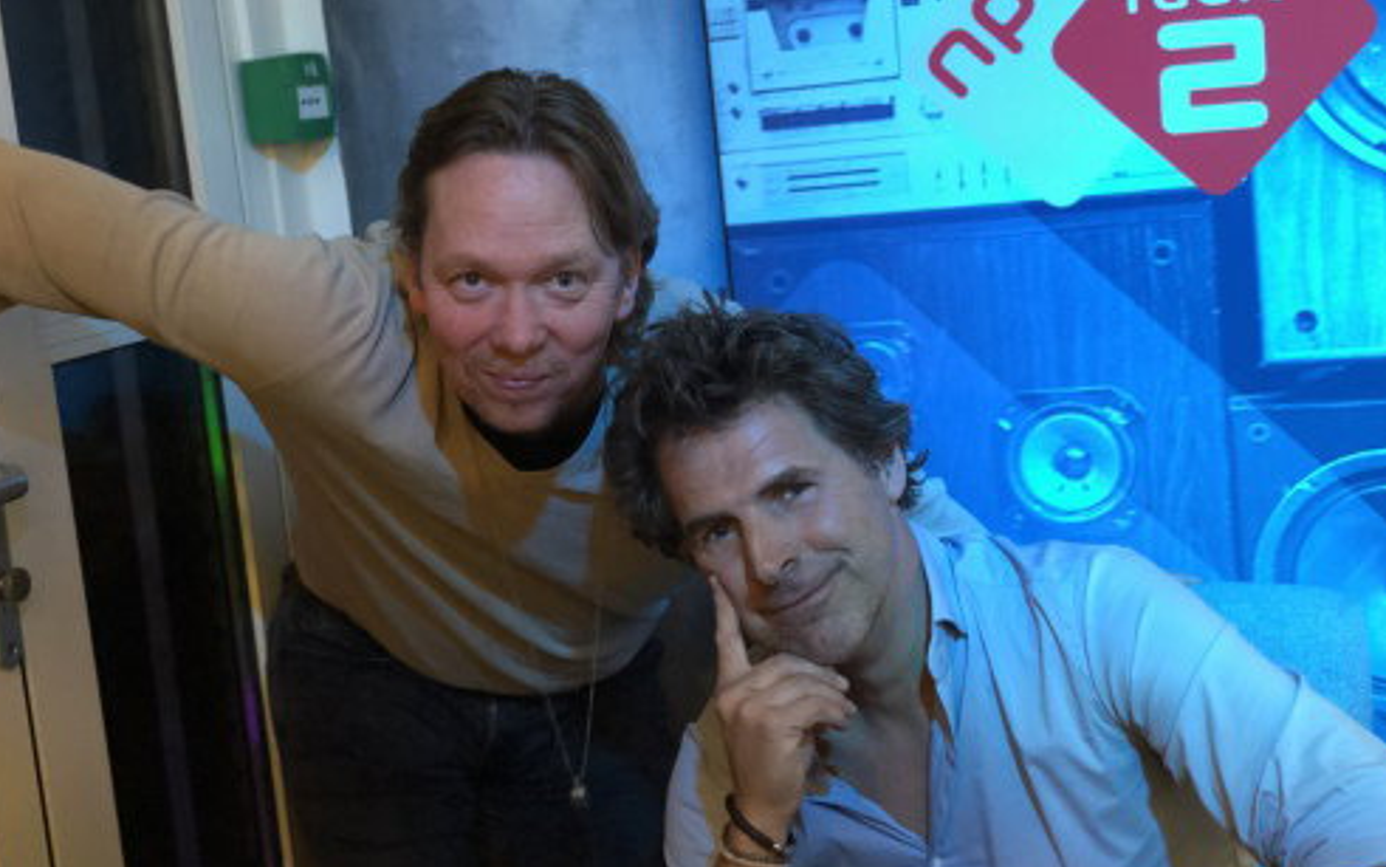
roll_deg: +5.7
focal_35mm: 56
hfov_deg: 36.3
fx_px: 2116
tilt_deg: -8.0
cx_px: 686
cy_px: 414
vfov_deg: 23.1
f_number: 2.4
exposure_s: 1/8
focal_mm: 6
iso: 200
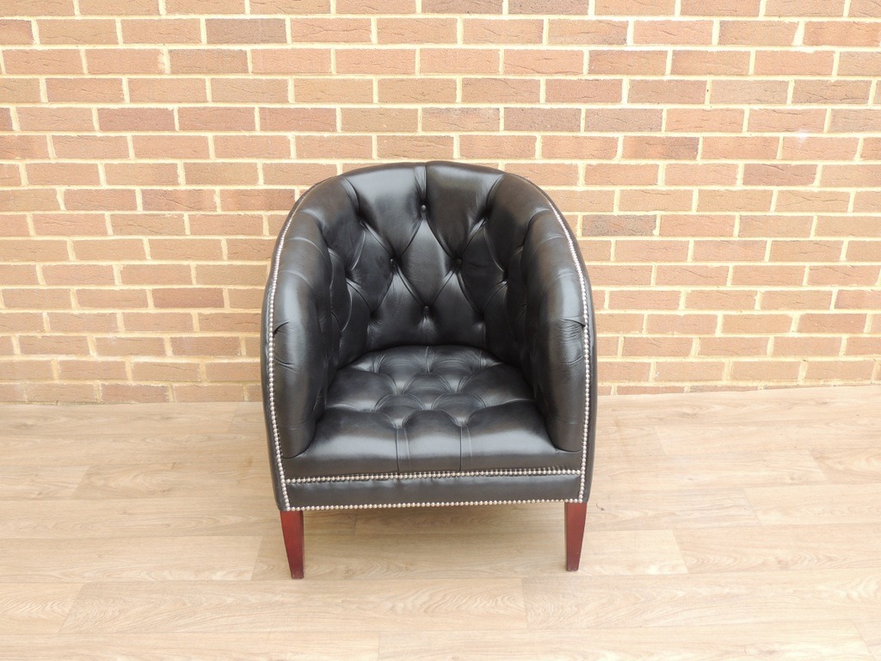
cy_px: 330
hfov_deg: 52.6
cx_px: 440
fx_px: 891
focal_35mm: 35
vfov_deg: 40.7
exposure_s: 1/60
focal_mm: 6.2
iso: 100
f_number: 3.3
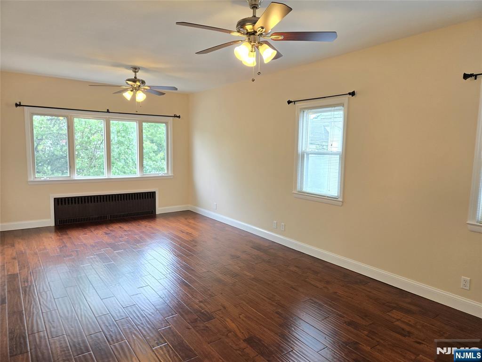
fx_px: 320
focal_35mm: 23
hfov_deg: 73.9
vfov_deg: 58.9
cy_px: 181
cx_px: 241
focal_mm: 5.4
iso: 100
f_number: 1.8
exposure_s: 1/180
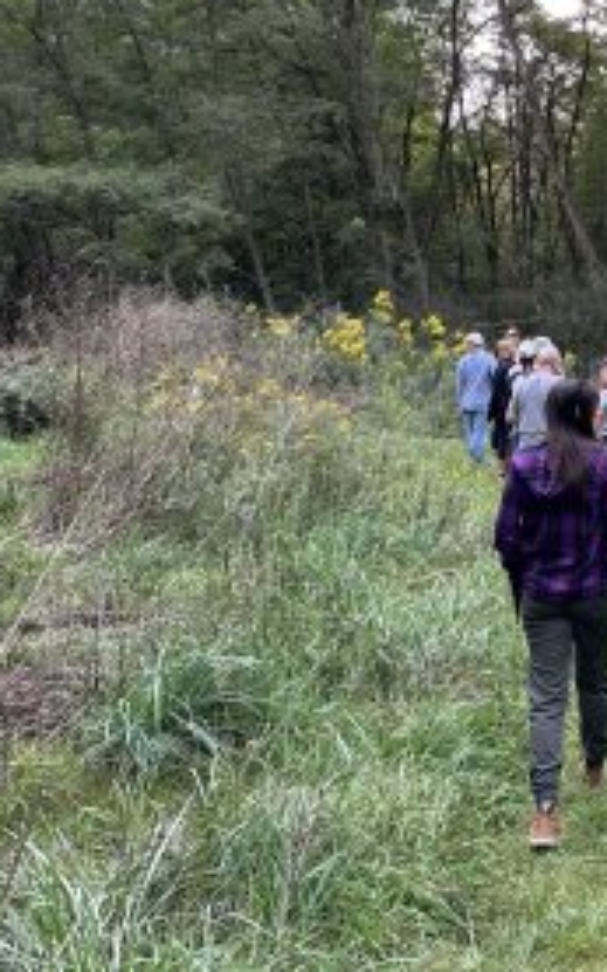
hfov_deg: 25.1
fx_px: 1218
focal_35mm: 46
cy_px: 328
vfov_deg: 42.9
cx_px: 737
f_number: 1.78
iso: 100
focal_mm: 6.86
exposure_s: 1/156
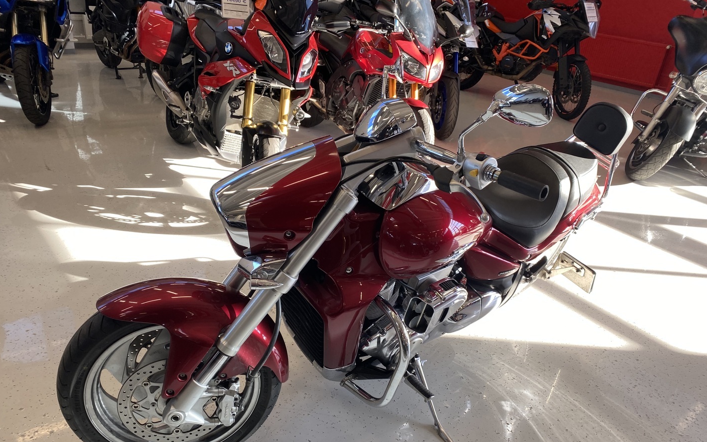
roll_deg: -5.4
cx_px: 355
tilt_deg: -29.4
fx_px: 540
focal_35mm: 28
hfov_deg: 66.5
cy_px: 261
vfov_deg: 44.4
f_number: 1.8
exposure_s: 1/121
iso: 32
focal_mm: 4.25
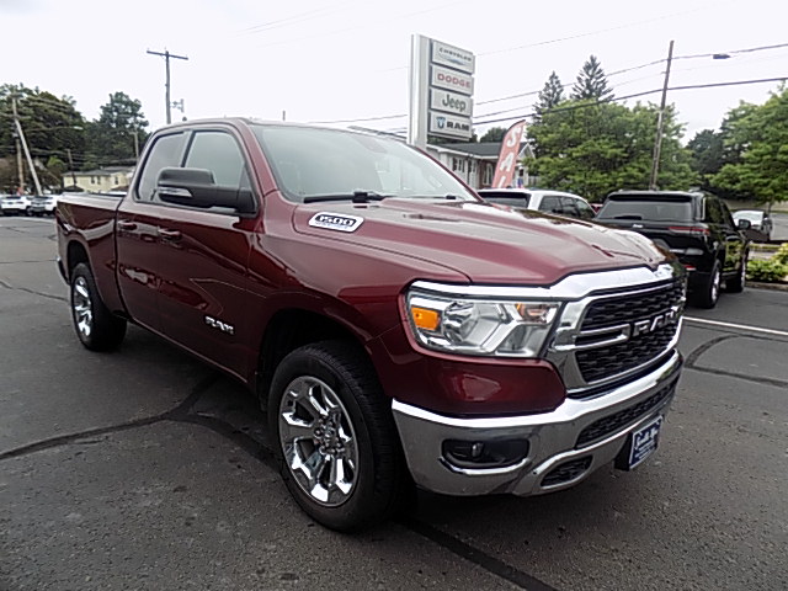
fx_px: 524
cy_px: 296
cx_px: 394
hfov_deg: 73.9
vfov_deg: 58.9
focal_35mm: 23
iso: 80
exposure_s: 1/320
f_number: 3.1
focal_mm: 4
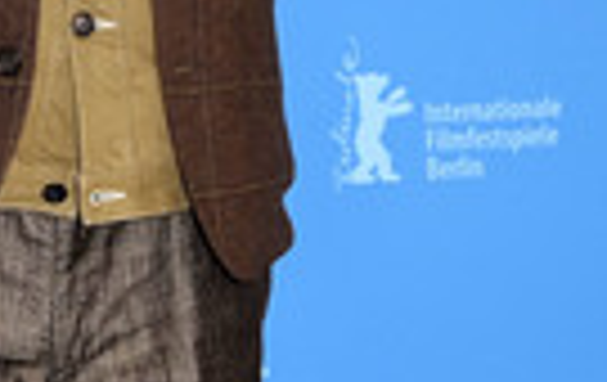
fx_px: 3266
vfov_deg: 6.6
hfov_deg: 10.6
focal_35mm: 197
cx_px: 61
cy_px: -265
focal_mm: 58
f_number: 9
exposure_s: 1/250
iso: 1000
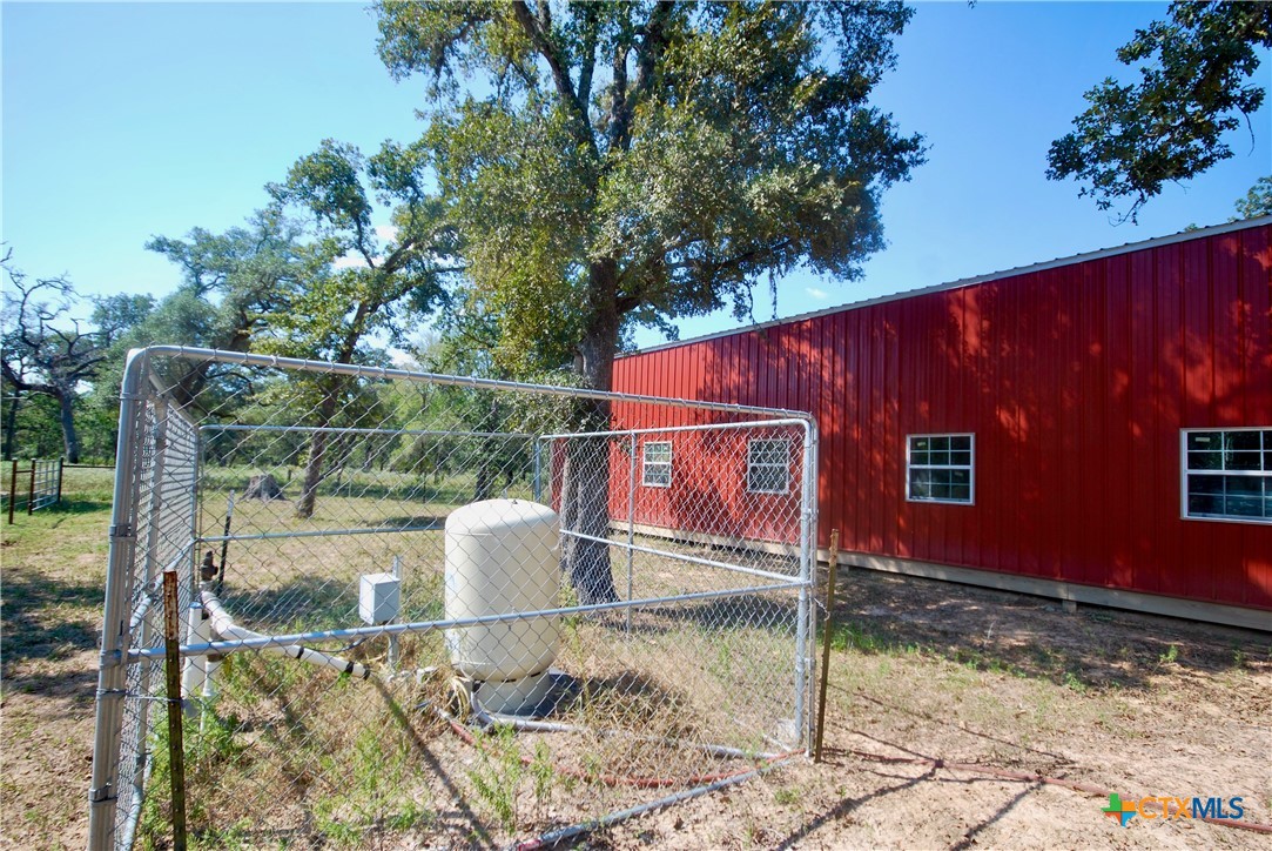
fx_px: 636
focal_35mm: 18
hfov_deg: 90.0
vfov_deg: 67.5
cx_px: 636
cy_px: 426
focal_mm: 12
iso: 100
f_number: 6.3
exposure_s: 1/160
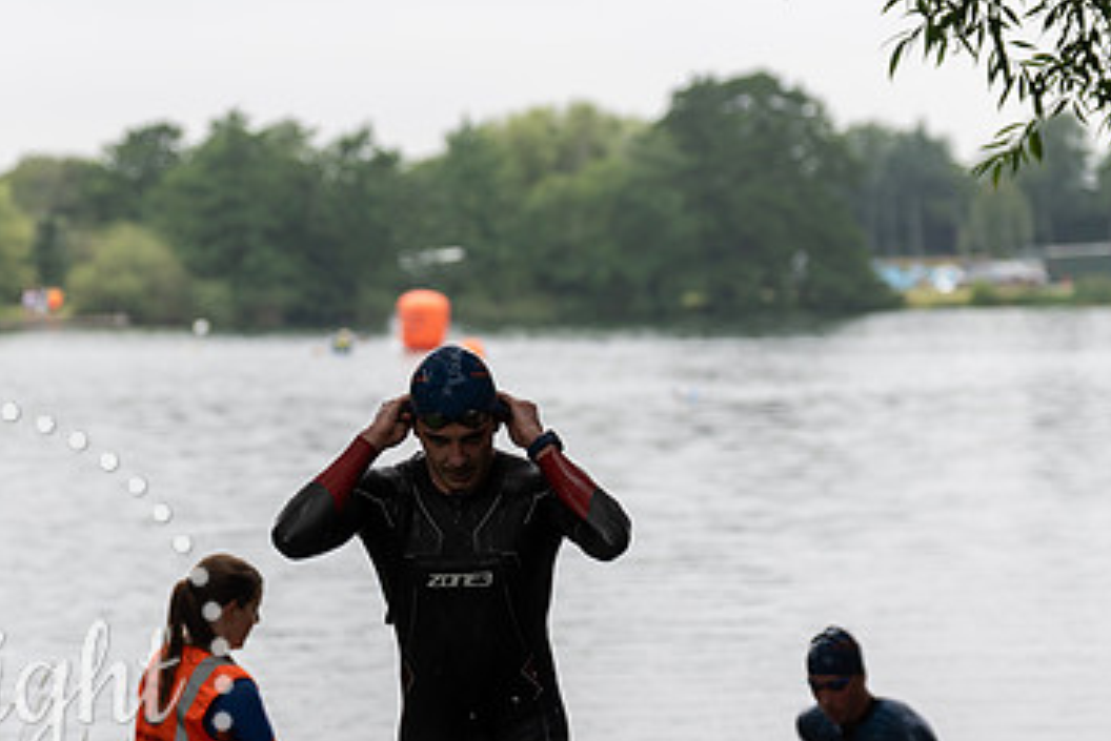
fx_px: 4785
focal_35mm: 155
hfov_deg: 13.2
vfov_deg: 8.9
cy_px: 528
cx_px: 426
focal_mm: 94
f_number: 3.2
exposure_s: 1/400
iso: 320
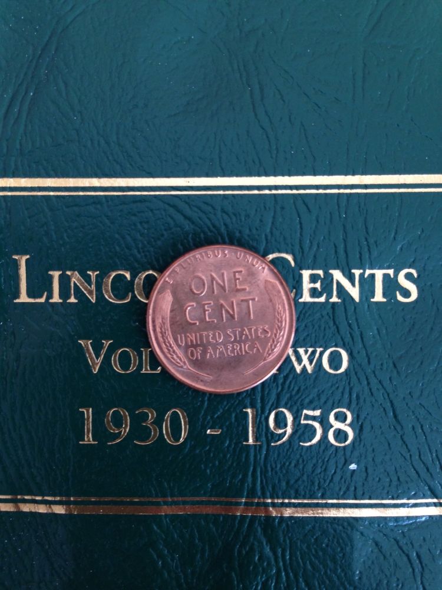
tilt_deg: -80.5
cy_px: 295
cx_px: 221
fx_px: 562
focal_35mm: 33
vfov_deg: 55.4
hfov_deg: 42.9
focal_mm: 4.12
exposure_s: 1/20
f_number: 2.4
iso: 125
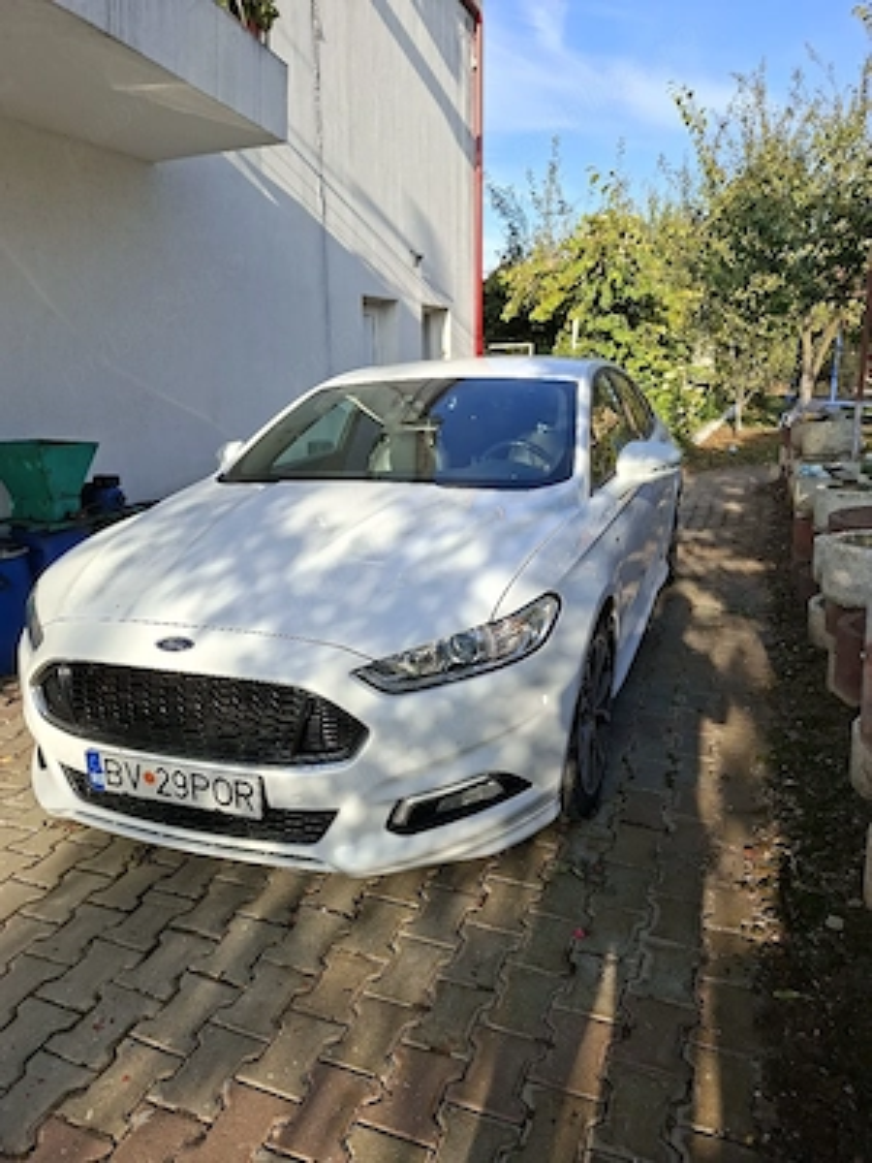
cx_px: 436
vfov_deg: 73.9
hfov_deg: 58.9
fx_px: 773
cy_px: 582
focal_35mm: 23
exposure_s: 1/1000
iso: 50
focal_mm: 5.54
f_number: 1.8
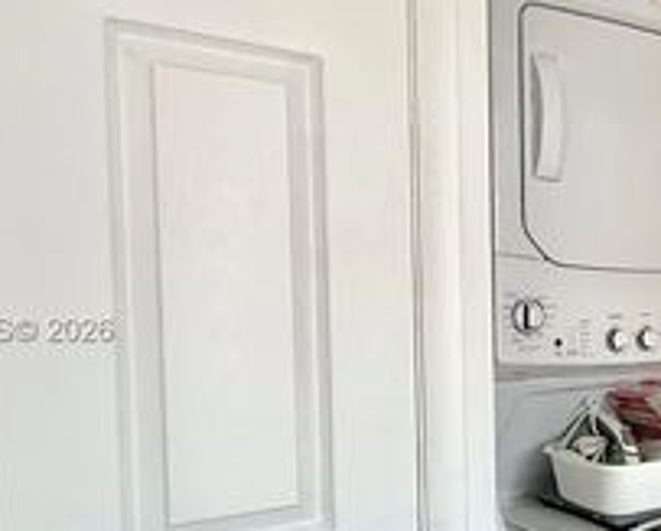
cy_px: 332
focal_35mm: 43
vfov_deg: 34.8
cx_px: 749
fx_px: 842
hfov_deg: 35.7
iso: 160
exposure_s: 1/99
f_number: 2.2
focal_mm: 2.22
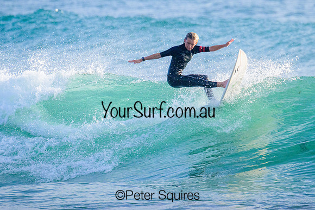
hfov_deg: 1.9
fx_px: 9590
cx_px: 150
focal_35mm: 1096
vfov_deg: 1.3
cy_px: 86
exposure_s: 1/2000
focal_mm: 800
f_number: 13
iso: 2200
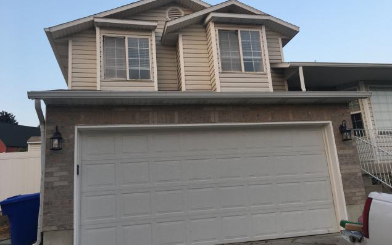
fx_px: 331
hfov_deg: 61.2
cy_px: 126
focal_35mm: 31
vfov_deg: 40.6
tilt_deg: +14.7
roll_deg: +4.3
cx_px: 197
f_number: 2.2
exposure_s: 1/120
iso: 32
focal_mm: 4.15
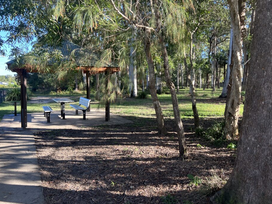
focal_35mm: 29
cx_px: 129
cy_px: 95
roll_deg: +0.0
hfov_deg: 61.6
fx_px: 228
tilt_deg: -3.6
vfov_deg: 48.2
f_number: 1.5
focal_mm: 5.7
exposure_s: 1/389
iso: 50
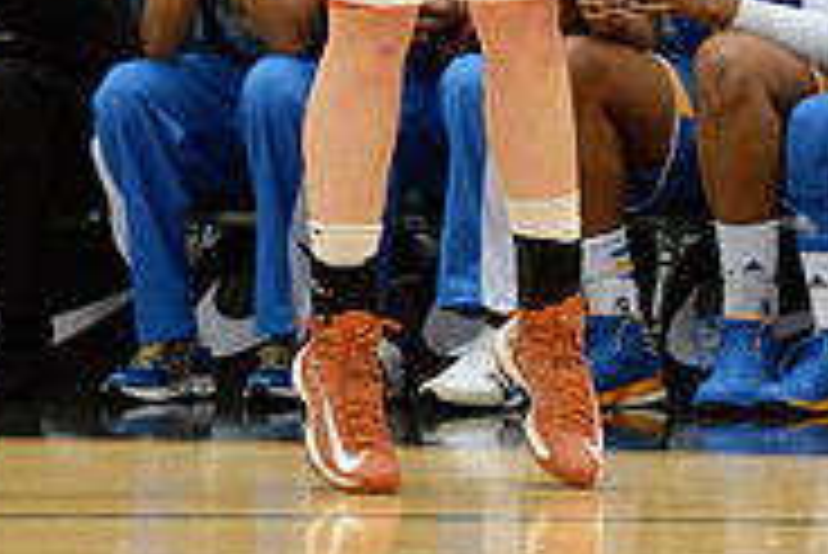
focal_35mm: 284
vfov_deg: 4.8
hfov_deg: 7.2
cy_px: -356
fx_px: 6537
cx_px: 248
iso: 1250
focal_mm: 116
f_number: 2.8
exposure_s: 1/1250
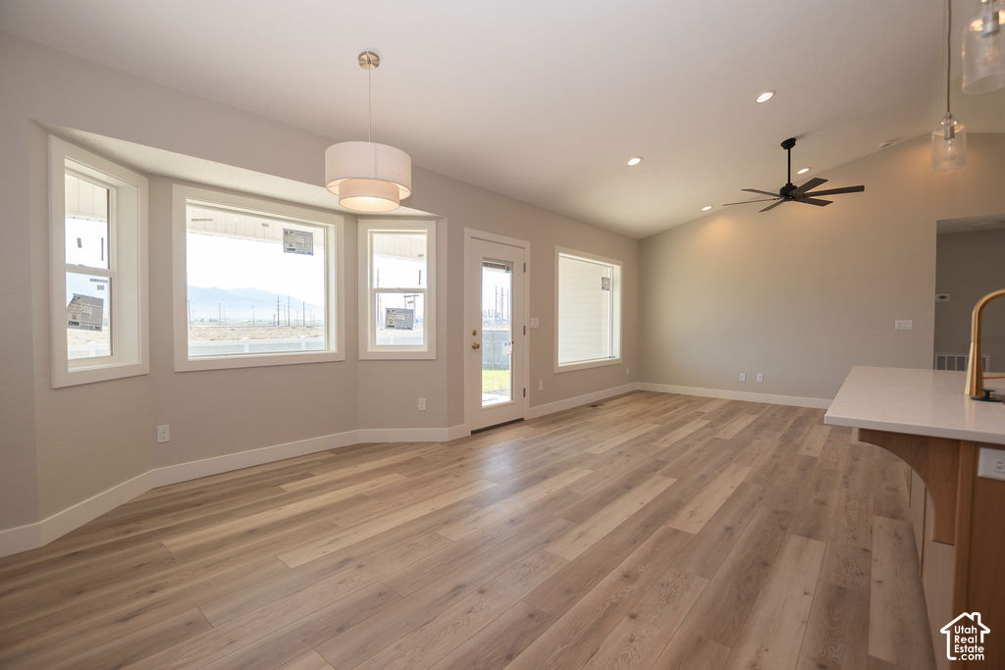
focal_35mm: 15
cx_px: 502
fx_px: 431
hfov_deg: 98.8
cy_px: 335
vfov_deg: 75.8
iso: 125
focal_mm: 10
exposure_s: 1/200
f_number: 4
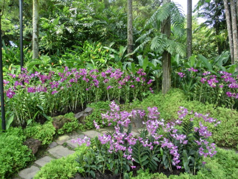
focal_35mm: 24
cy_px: 90
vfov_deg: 56.9
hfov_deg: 71.6
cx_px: 119
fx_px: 165
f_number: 3
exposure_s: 1/250
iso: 100
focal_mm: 4.24
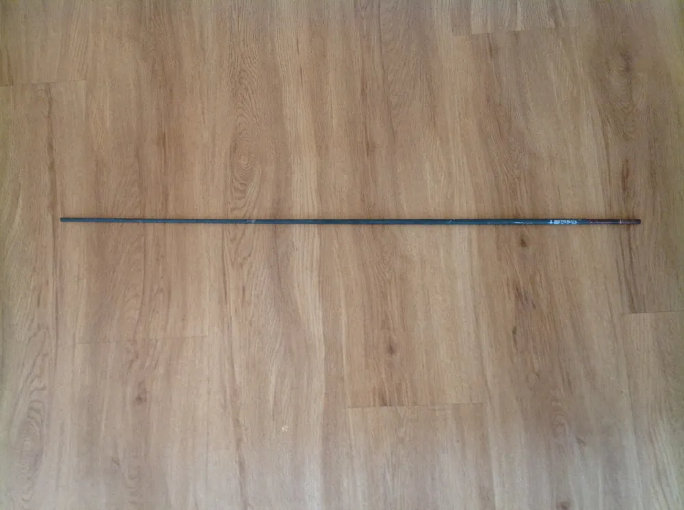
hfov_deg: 52.7
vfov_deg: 40.6
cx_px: 342
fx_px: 690
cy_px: 255
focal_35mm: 35
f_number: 2.4
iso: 160
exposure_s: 1/15
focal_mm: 4.28
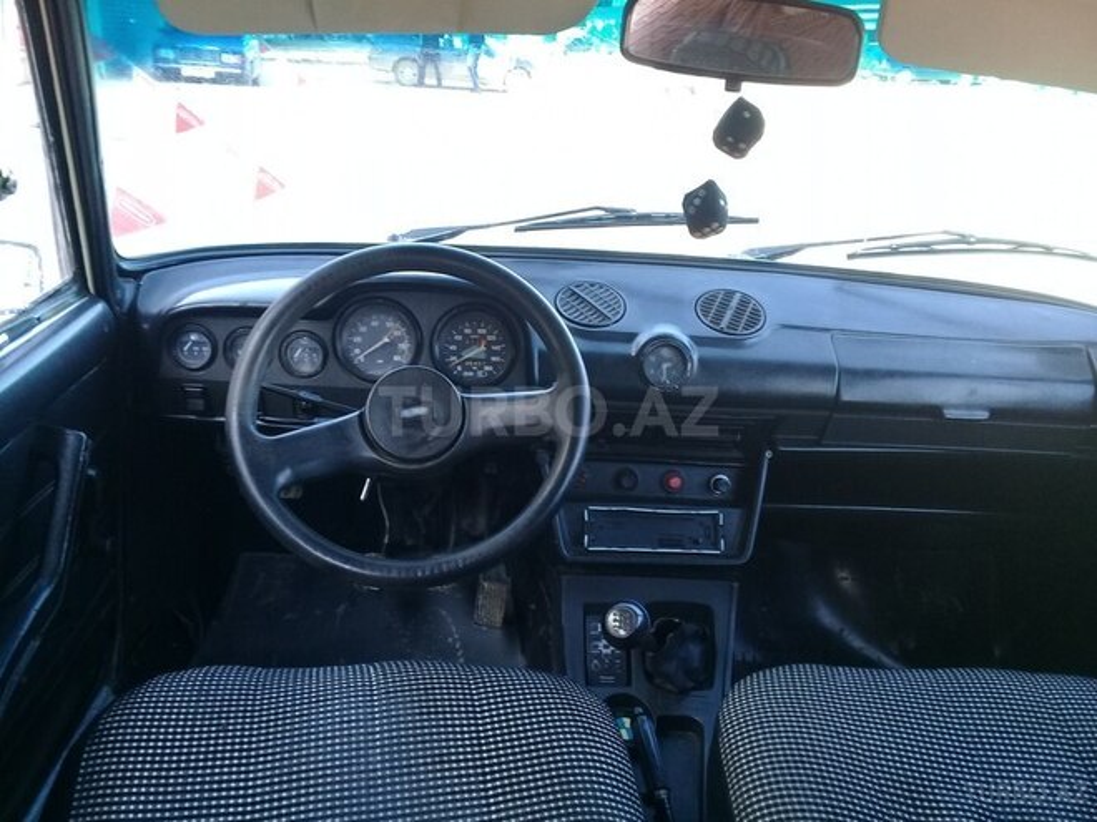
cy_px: 411
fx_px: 982
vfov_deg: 45.4
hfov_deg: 58.4
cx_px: 548
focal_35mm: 31
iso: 64
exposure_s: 1/40
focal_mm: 3.3
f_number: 2.2
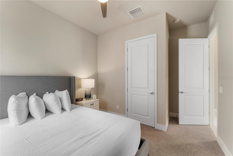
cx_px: 116
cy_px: 78
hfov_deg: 104.3
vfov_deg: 81.2
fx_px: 91
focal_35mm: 14
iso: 400
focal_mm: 14
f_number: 7.1
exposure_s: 1/8
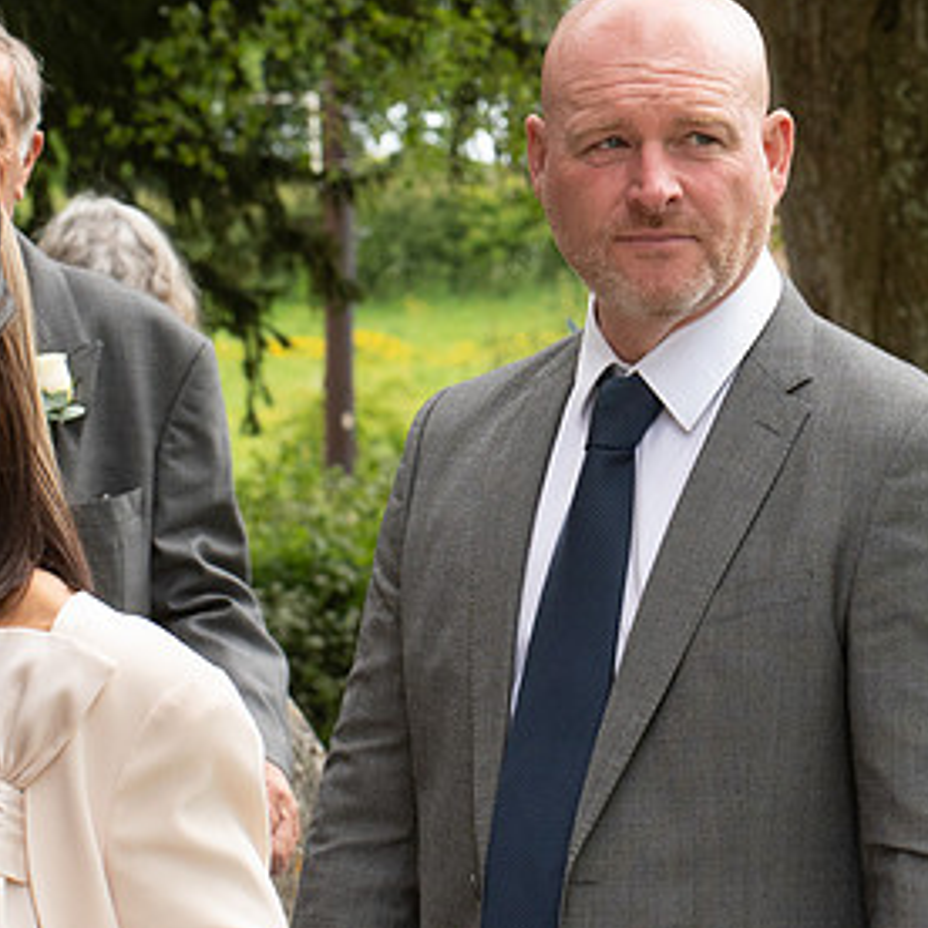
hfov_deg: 6.1
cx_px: 687
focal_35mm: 288
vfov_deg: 6.1
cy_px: 276
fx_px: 8735
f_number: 16
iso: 2000
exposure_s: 1/400
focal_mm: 120
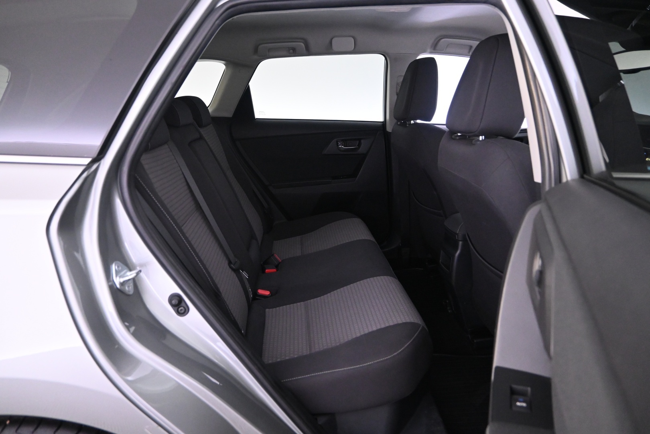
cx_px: 325
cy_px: 217
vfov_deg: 53.1
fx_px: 433
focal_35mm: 24
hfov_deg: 73.7
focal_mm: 16
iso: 3200
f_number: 3.5
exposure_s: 1/25
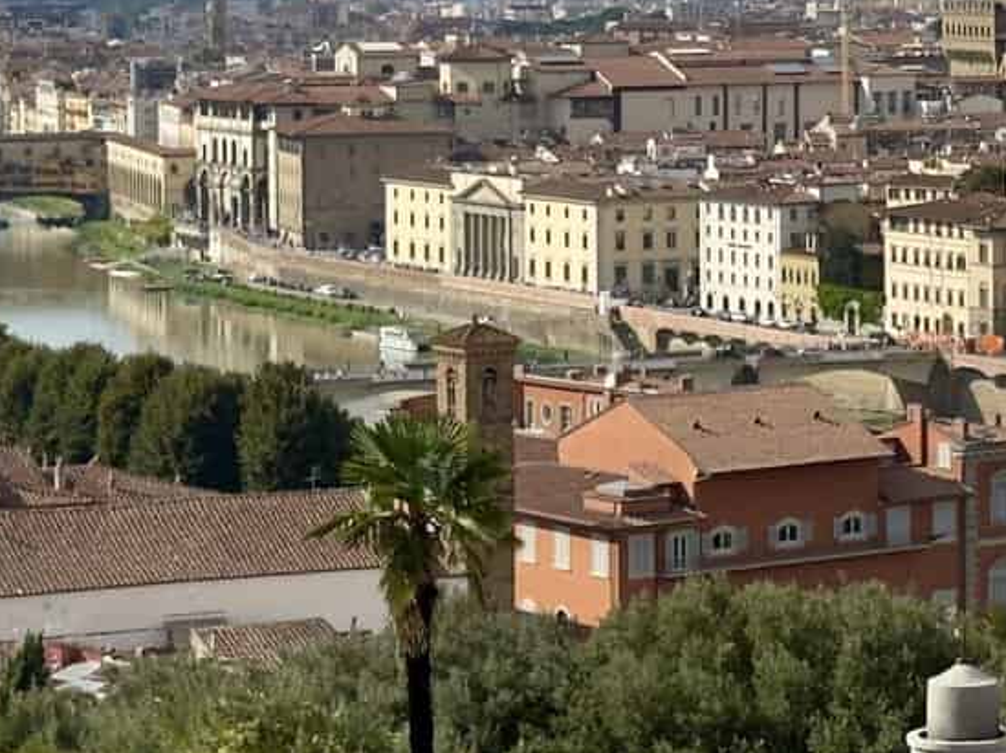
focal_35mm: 140
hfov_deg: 13.9
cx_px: 980
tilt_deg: -1.5
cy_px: 57
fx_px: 4066
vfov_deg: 10.5
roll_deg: -0.6
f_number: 1.78
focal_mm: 6.76
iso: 64
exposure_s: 1/8772
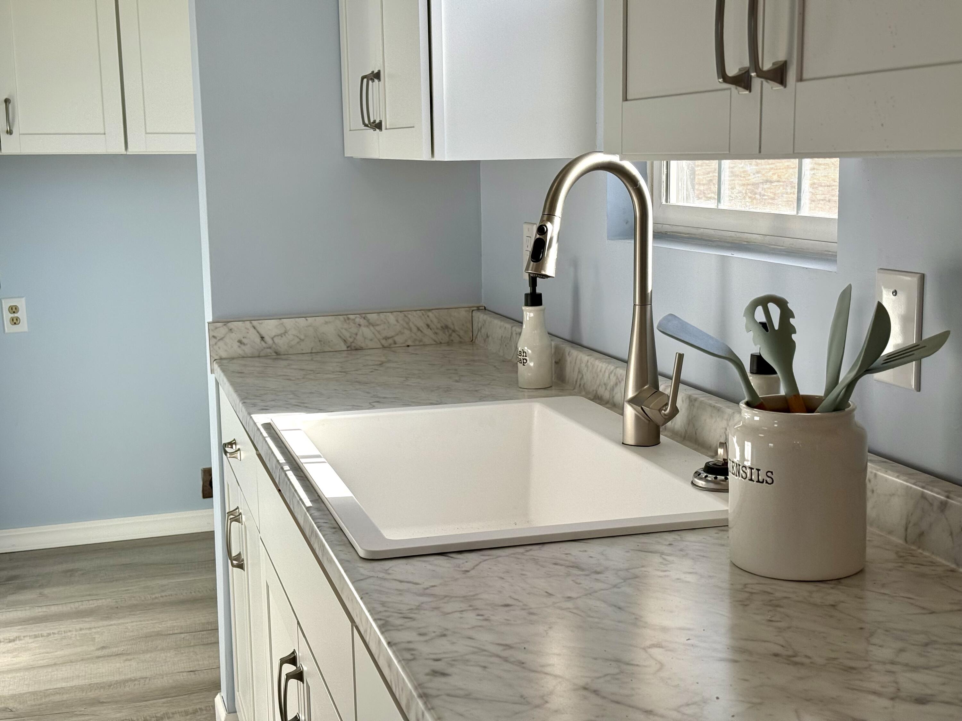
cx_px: 481
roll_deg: +1.6
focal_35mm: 48
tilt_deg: -8.9
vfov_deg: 30.3
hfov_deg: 39.7
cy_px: 360
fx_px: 1334
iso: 80
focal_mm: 6.76
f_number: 1.78
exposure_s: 1/1027
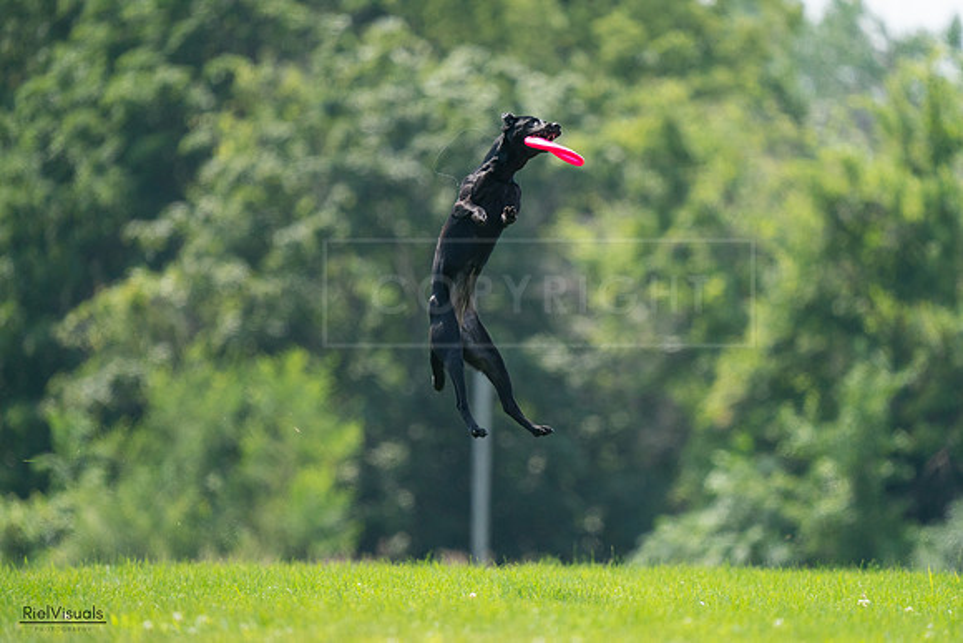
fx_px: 16053
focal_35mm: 600
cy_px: 322
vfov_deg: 2.3
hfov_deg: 3.4
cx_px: 482
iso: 2000
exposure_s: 1/4000
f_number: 6.3
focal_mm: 600
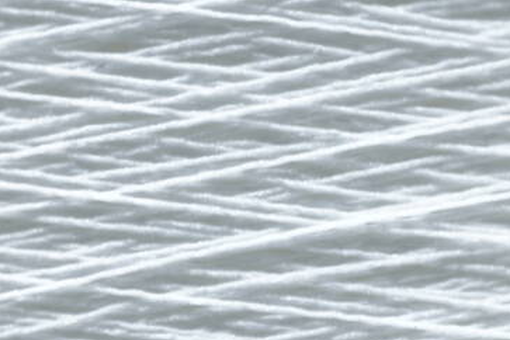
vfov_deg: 11.0
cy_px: 221
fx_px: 1757
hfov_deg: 16.4
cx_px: 386
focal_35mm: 124
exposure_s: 1/30
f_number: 6.3
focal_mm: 30
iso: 250
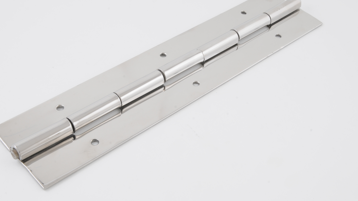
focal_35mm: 60
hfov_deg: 34.9
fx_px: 570
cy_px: 88
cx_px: 173
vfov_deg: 20.0
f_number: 22
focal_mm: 34
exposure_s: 1/100
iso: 250
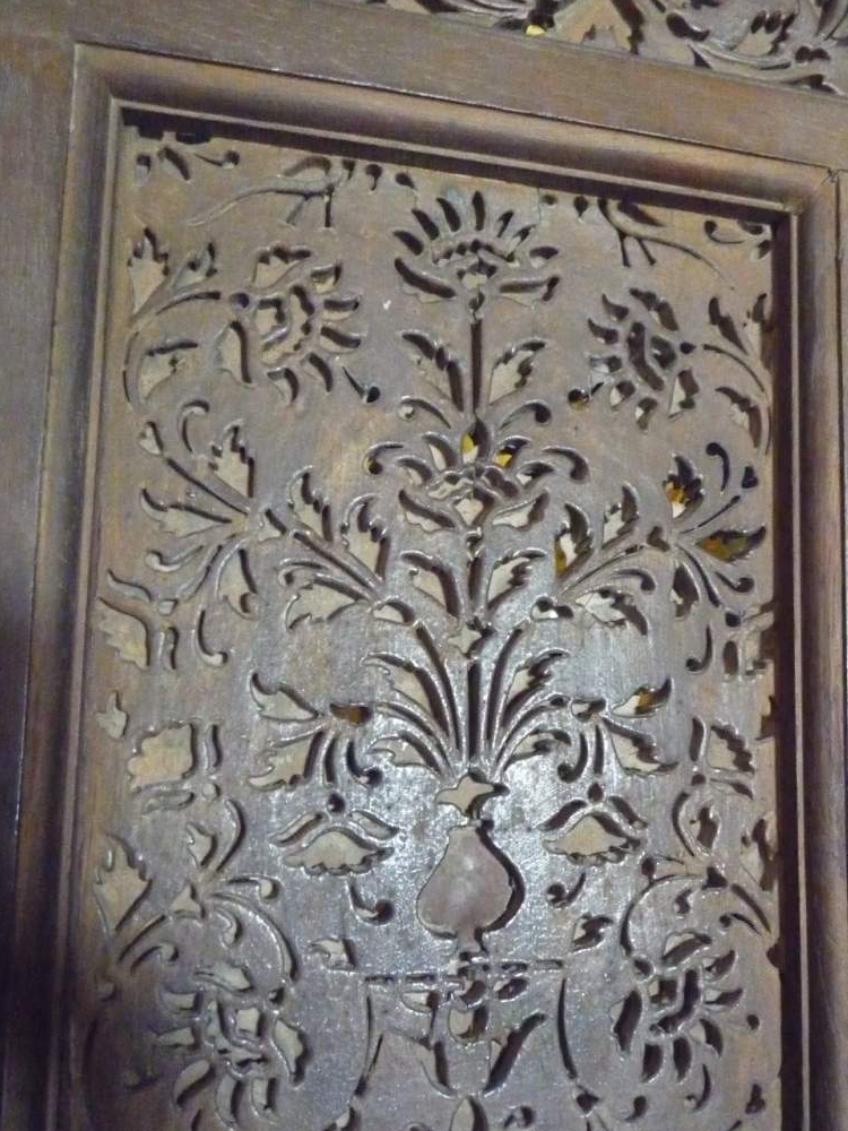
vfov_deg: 59.8
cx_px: 487
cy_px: 630
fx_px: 980
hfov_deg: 46.6
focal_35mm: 30
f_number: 2.8
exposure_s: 1/13
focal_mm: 4.4
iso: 1600
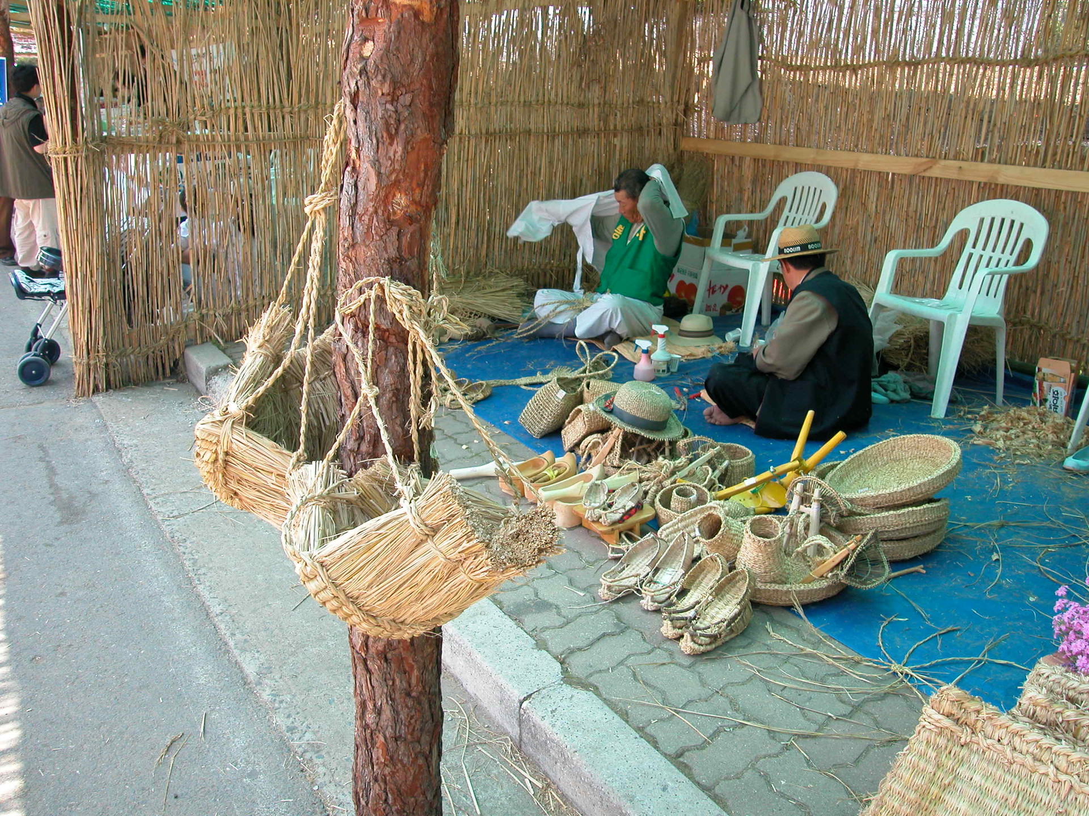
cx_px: 544
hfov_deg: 63.4
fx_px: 881
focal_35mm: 28
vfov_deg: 49.7
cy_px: 408
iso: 100
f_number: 3.5
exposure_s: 1/140
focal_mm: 7.1
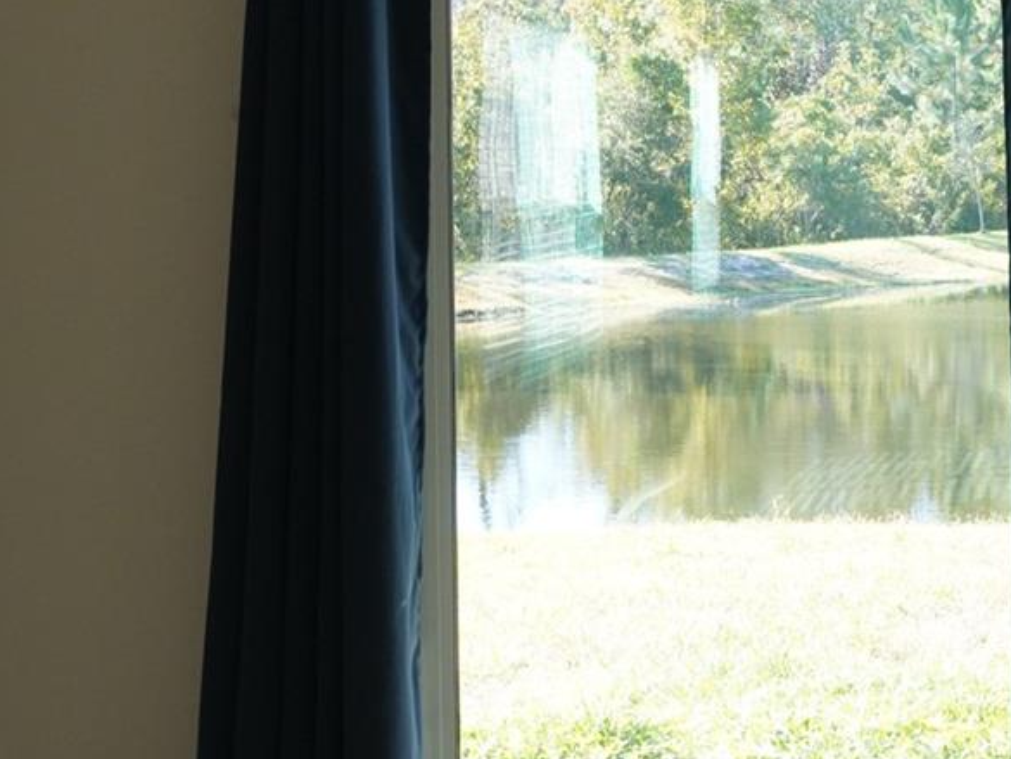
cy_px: 311
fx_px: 2688
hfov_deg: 20.6
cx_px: 1018
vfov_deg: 16.1
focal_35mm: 92
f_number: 16
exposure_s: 1/60
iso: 2000
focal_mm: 35
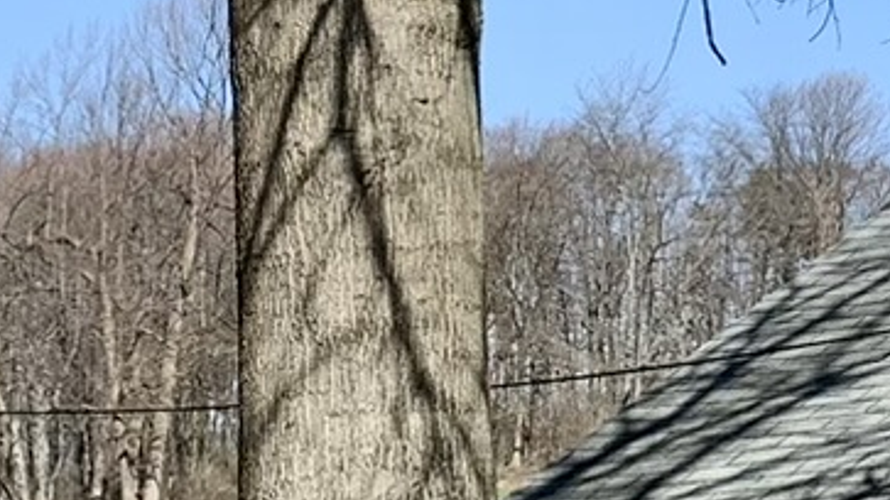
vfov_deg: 7.6
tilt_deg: +9.4
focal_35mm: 160
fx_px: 3775
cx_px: 868
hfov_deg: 13.3
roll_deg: +2.1
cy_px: 20
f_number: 1.8
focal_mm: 4.25
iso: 25
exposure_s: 1/1812
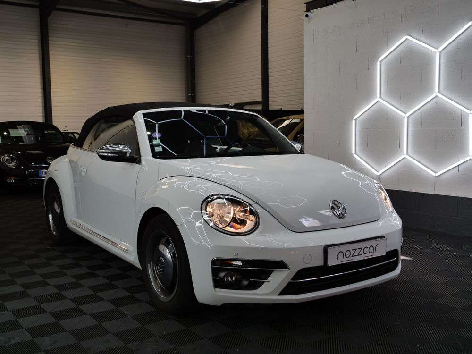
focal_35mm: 38
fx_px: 518
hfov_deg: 49.0
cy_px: 177
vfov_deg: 37.7
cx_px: 236
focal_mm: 19
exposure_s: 1/100
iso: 200
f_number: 3.9
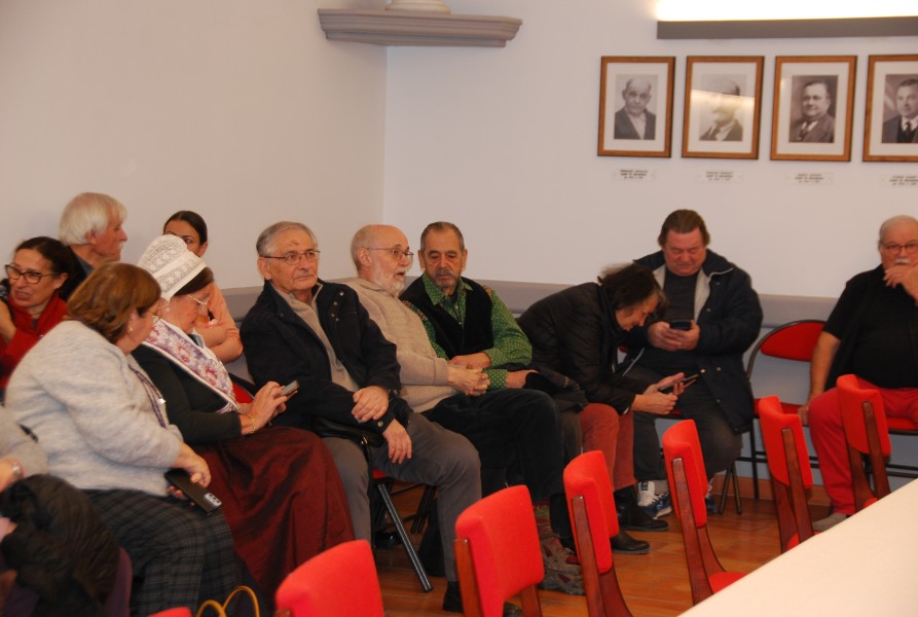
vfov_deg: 16.6
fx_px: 2109
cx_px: 459
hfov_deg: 24.6
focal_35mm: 82
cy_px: 308
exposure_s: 1/60
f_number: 4.8
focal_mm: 55
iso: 450
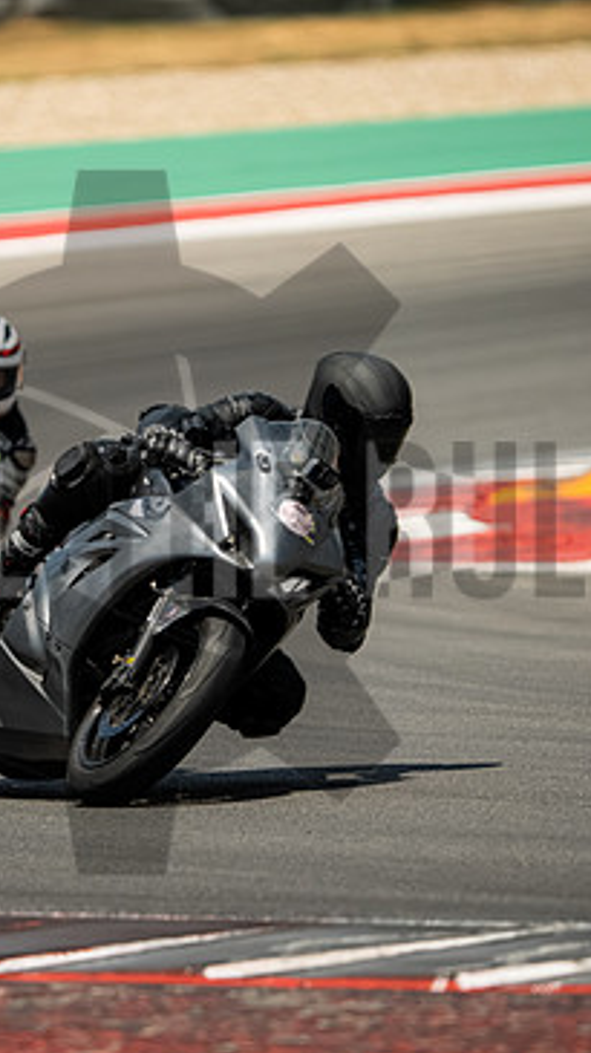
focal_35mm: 500
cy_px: 524
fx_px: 13946
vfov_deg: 4.3
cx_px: 121
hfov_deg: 2.4
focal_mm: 200
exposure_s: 1/2000
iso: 1600
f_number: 2
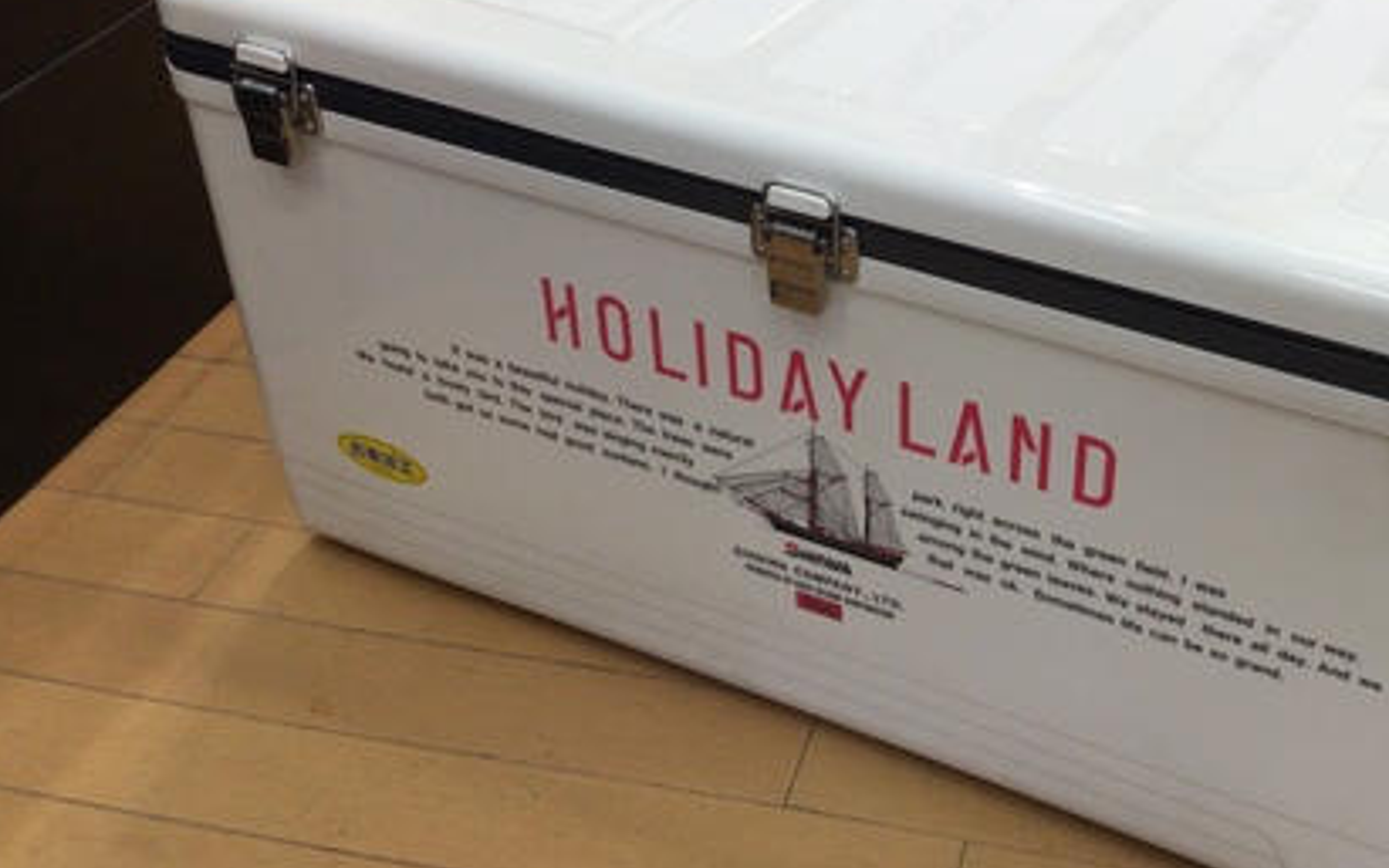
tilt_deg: -36.3
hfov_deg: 41.1
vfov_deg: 26.9
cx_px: 973
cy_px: 385
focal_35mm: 48
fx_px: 1817
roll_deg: -2.0
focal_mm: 3.3
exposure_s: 1/60
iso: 32
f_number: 2.4
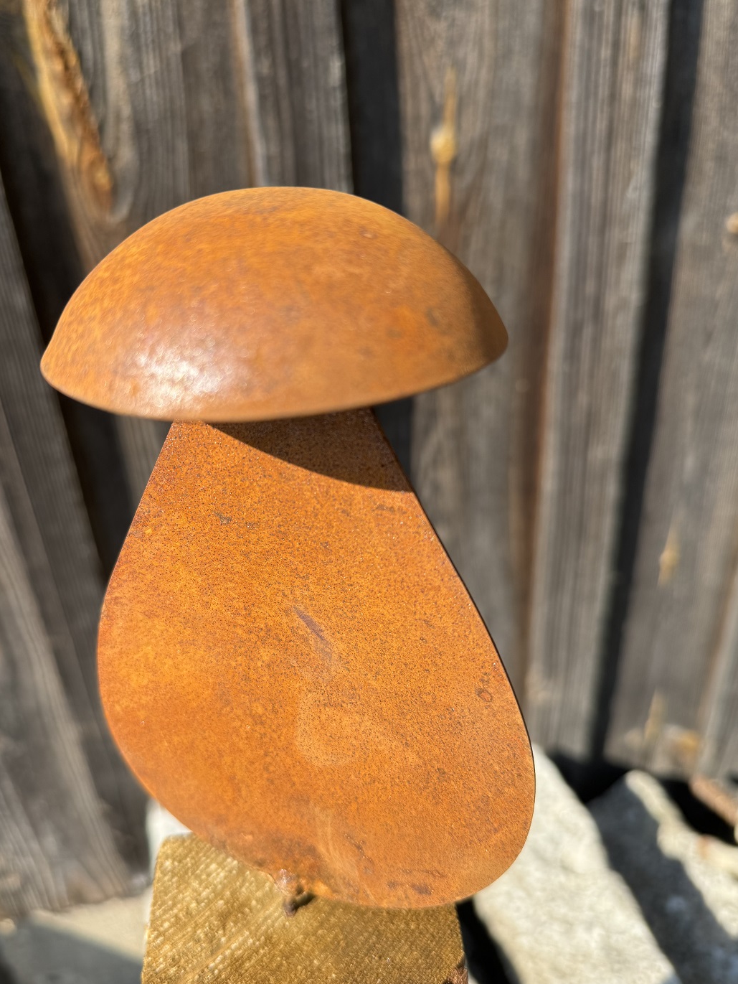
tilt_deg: -29.4
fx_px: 796
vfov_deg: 63.4
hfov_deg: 49.6
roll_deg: +6.4
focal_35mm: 28
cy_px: 481
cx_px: 315
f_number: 1.78
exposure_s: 1/1923
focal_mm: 6.76
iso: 80
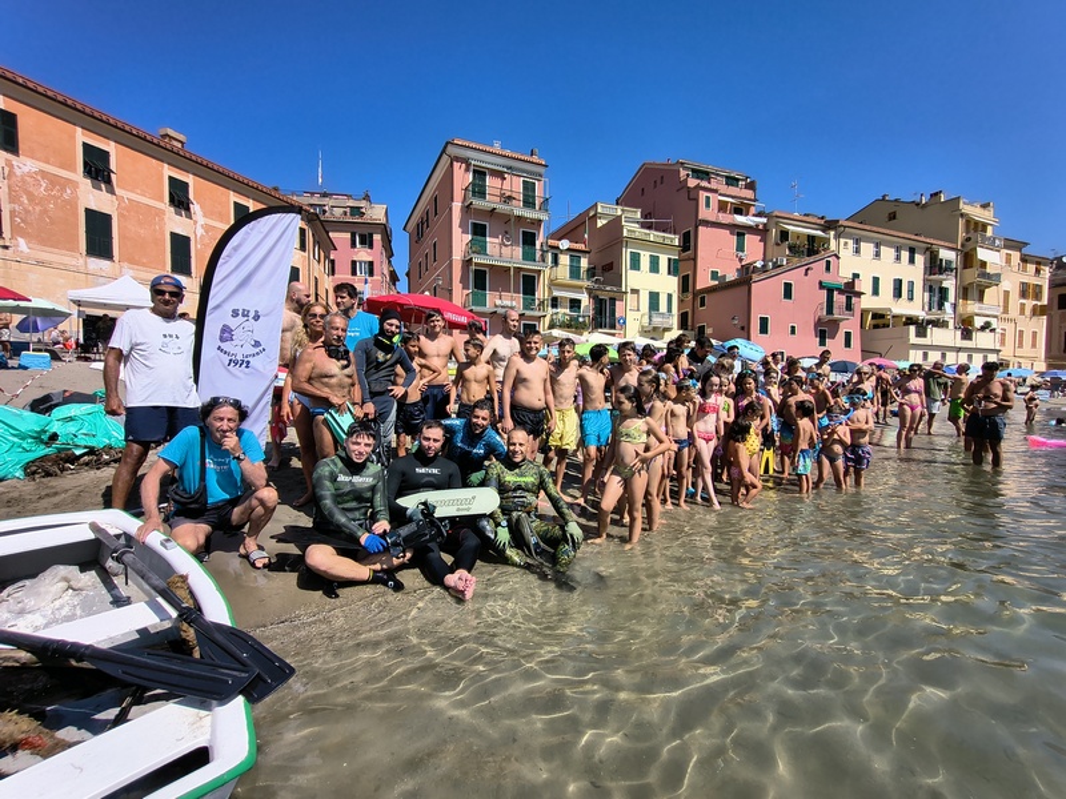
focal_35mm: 13
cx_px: 533
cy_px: 400
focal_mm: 1.66
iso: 103
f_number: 2.2
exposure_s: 1/1779
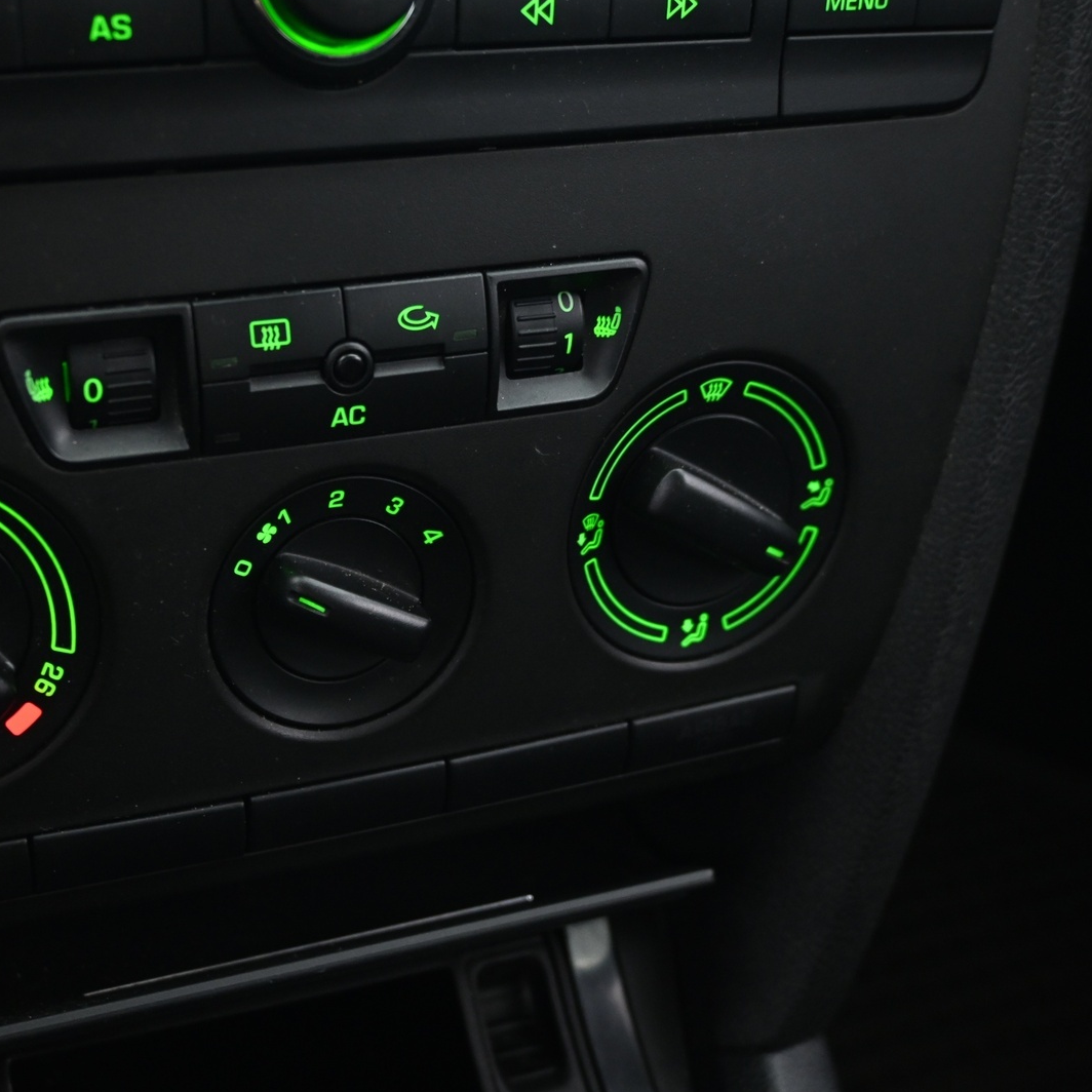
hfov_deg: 37.5
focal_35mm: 45
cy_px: 551
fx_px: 1593
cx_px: 378
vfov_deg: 37.8
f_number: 4.2
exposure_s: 1/4
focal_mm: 23
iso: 1600
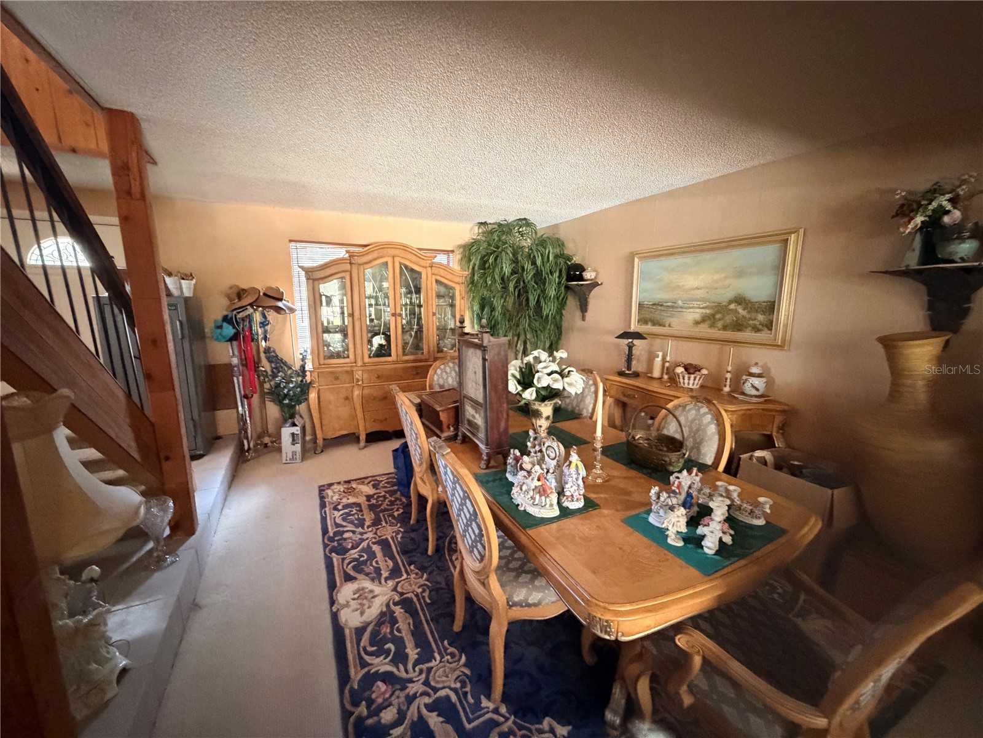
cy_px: 369
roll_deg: +0.0
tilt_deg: -9.8
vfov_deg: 85.7
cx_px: 492
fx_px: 398
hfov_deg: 102.1
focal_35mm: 14
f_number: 2.2
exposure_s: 1/43
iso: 1250
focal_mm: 2.22
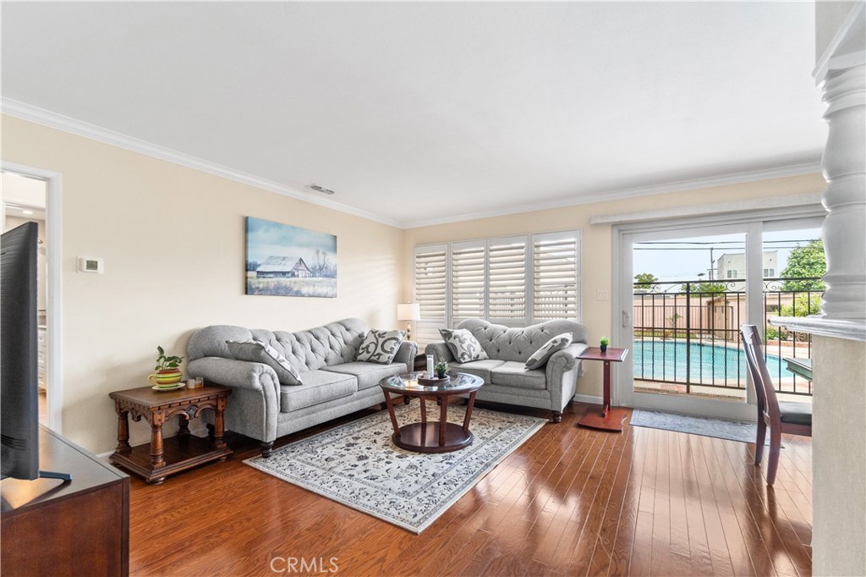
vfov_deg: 77.3
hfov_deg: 100.4
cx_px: 433
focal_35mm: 15
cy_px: 288
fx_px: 361
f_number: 7.1
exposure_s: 1/25
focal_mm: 10
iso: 320
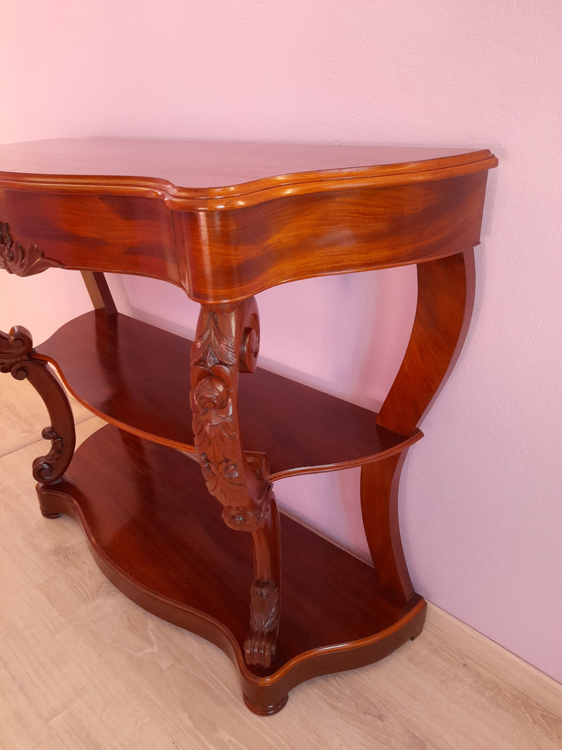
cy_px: 375
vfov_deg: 69.4
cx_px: 281
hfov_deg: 54.9
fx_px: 541
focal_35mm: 25
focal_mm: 4.6
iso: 320
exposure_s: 1/50
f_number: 2
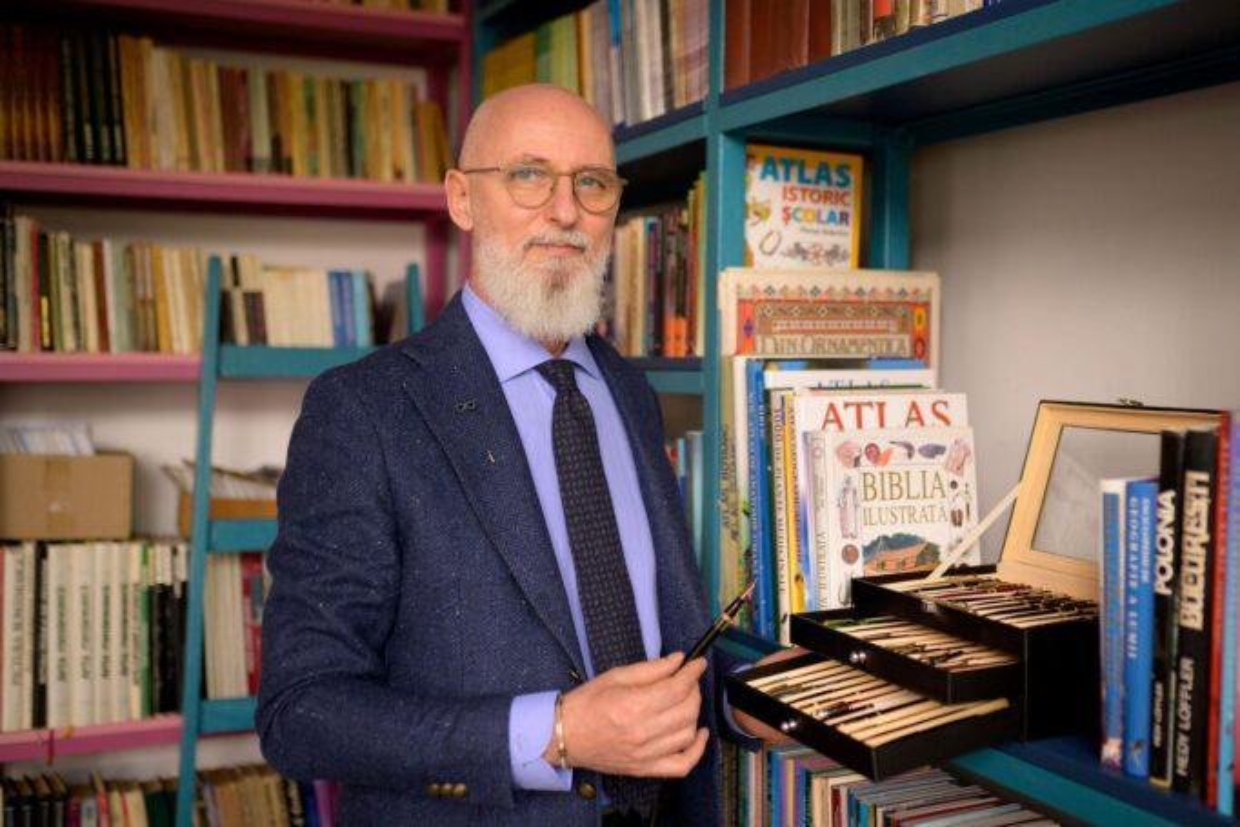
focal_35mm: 42
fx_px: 1432
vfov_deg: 32.2
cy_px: 414
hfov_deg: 46.6
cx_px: 731
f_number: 1.8
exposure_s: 1/400
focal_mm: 35
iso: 500
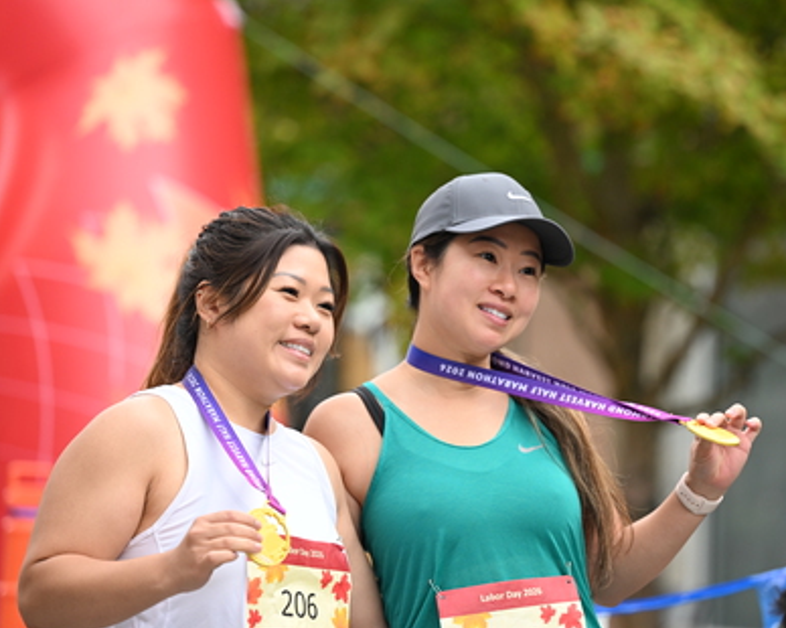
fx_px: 4022
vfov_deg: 8.9
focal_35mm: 173
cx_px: 458
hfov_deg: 11.2
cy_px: 323
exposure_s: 1/1600
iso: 640
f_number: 2.8
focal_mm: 130
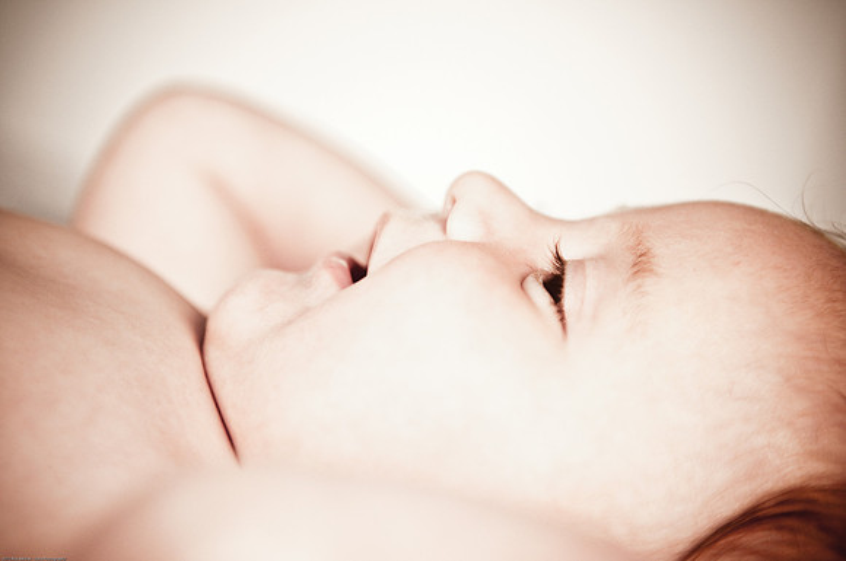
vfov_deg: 14.7
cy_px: 280
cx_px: 423
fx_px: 2182
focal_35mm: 93
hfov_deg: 21.9
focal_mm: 62
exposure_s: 1/250
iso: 200
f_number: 2.8
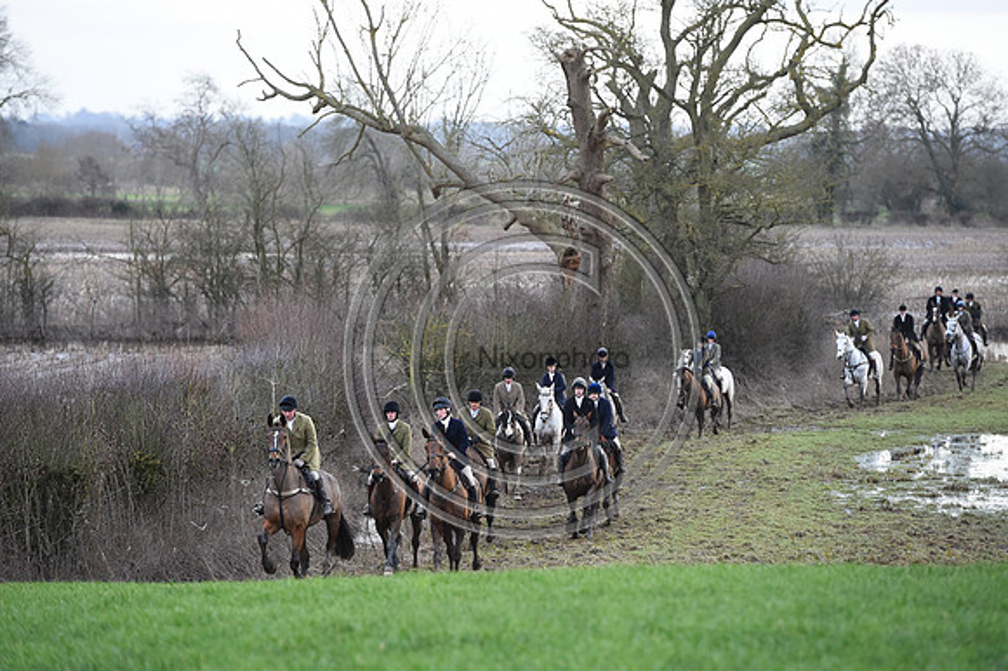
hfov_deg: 10.8
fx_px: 5317
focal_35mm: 190
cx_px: 504
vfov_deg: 7.2
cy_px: 336
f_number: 4.5
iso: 2800
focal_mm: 190
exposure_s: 1/1250
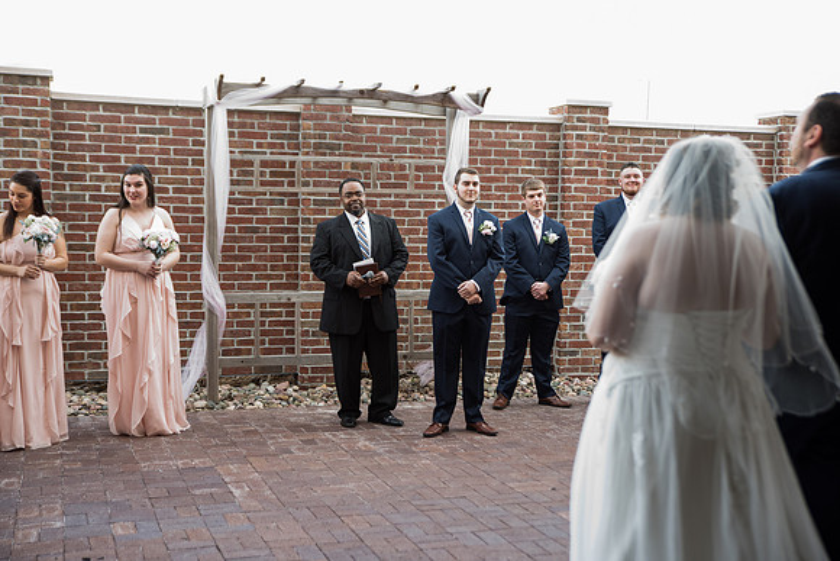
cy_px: 280
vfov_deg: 28.1
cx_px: 420
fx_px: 1120
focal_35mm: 48
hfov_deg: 41.1
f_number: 2.8
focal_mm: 48
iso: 500
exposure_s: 1/200
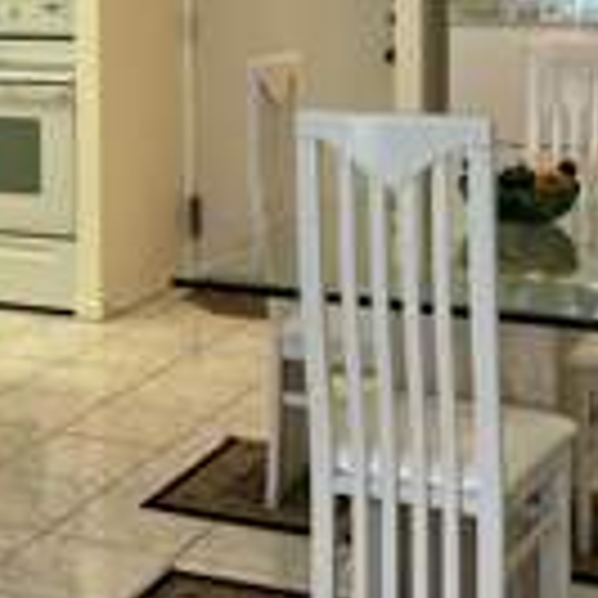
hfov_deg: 20.6
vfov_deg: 20.3
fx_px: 1622
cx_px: 103
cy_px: 11
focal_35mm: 83
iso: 125
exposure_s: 1/120
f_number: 1.5
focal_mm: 5.7
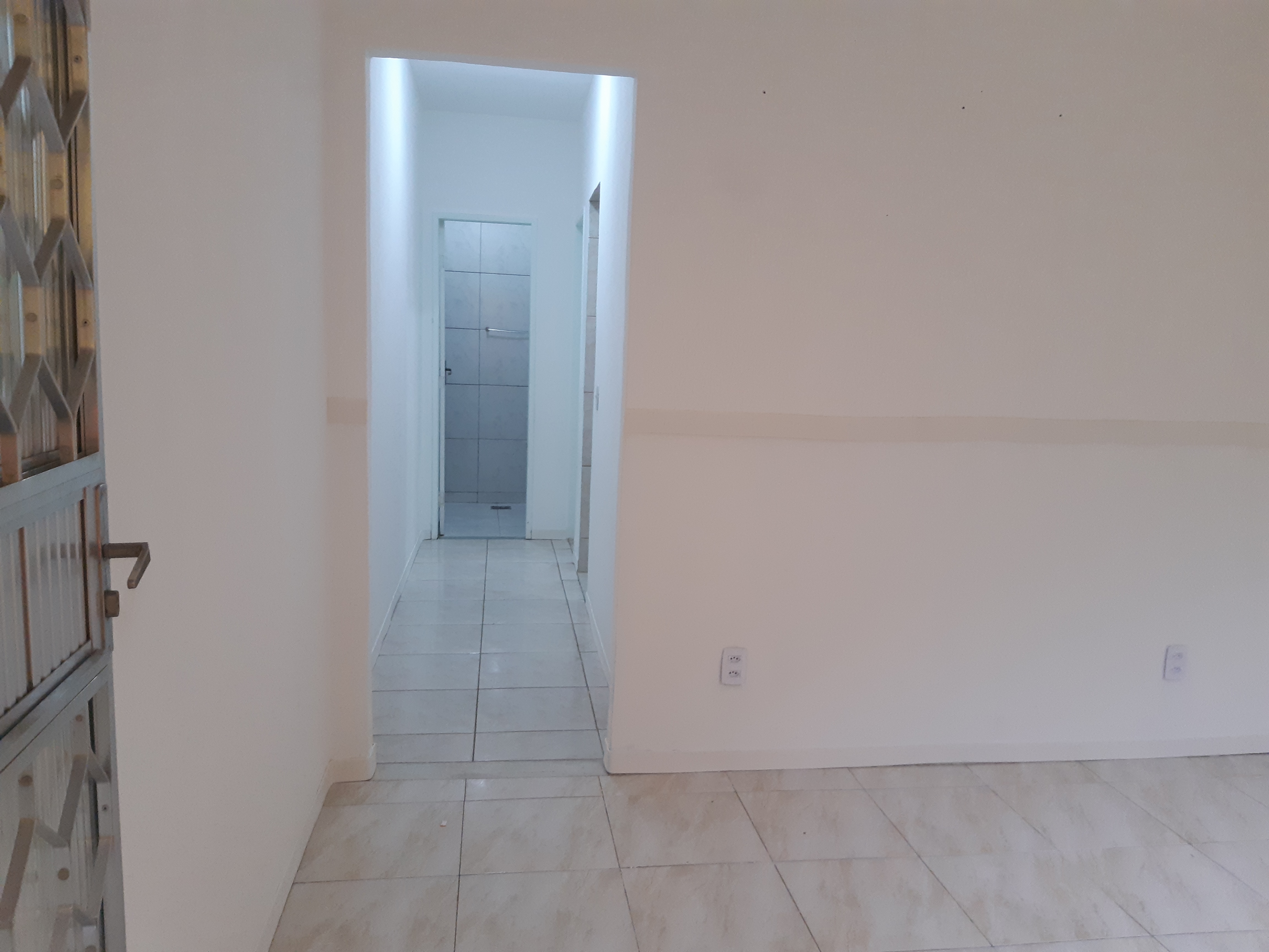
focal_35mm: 26
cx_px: 634
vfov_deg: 53.1
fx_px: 953
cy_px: 476
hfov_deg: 67.3
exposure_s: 1/60
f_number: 1.7
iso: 200
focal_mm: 3.92
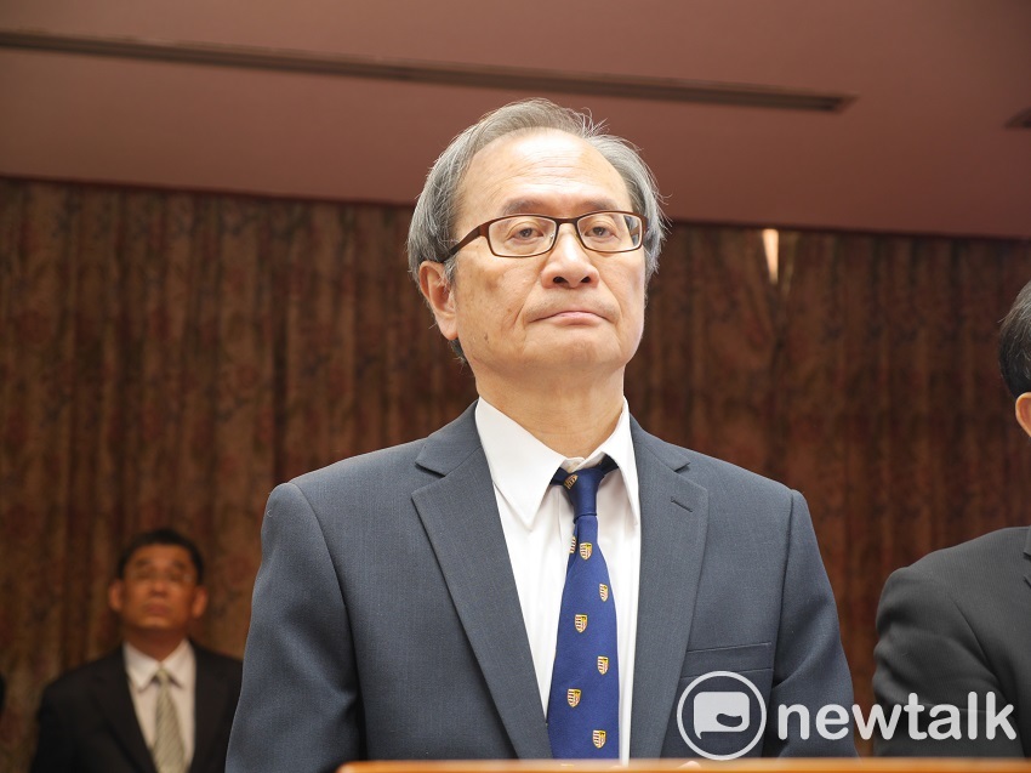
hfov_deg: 27.8
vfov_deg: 21.0
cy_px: 386
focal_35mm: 70
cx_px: 516
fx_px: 2084
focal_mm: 35
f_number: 2.8
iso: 200
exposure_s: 1/30
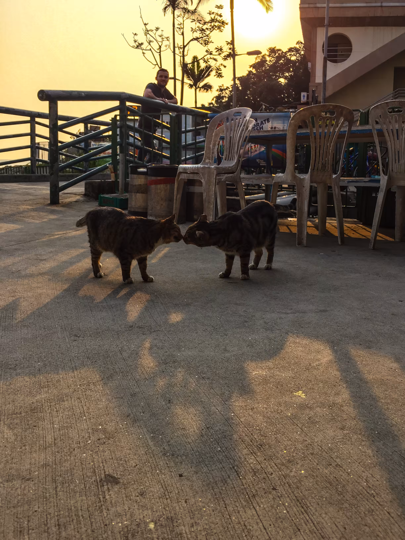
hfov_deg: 48.2
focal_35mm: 29
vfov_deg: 61.7
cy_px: 270
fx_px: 452
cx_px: 202
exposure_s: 1/900
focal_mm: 4.15
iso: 32
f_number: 2.2
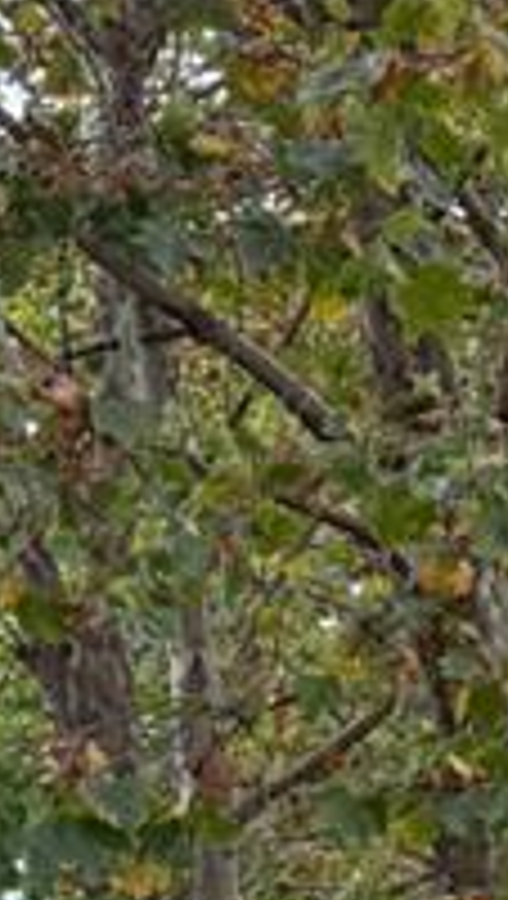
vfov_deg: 10.7
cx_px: 2012
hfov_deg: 5.4
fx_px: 4678
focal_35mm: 196
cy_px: 1172
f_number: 1.78
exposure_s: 1/780
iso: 100
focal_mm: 6.76
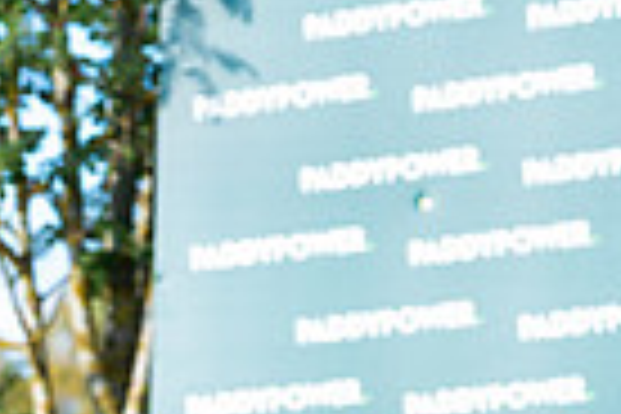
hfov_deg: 7.8
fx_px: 4485
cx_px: -297
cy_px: 850
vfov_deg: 5.2
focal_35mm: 260
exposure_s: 1/400
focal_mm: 62
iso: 500
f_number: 4.5
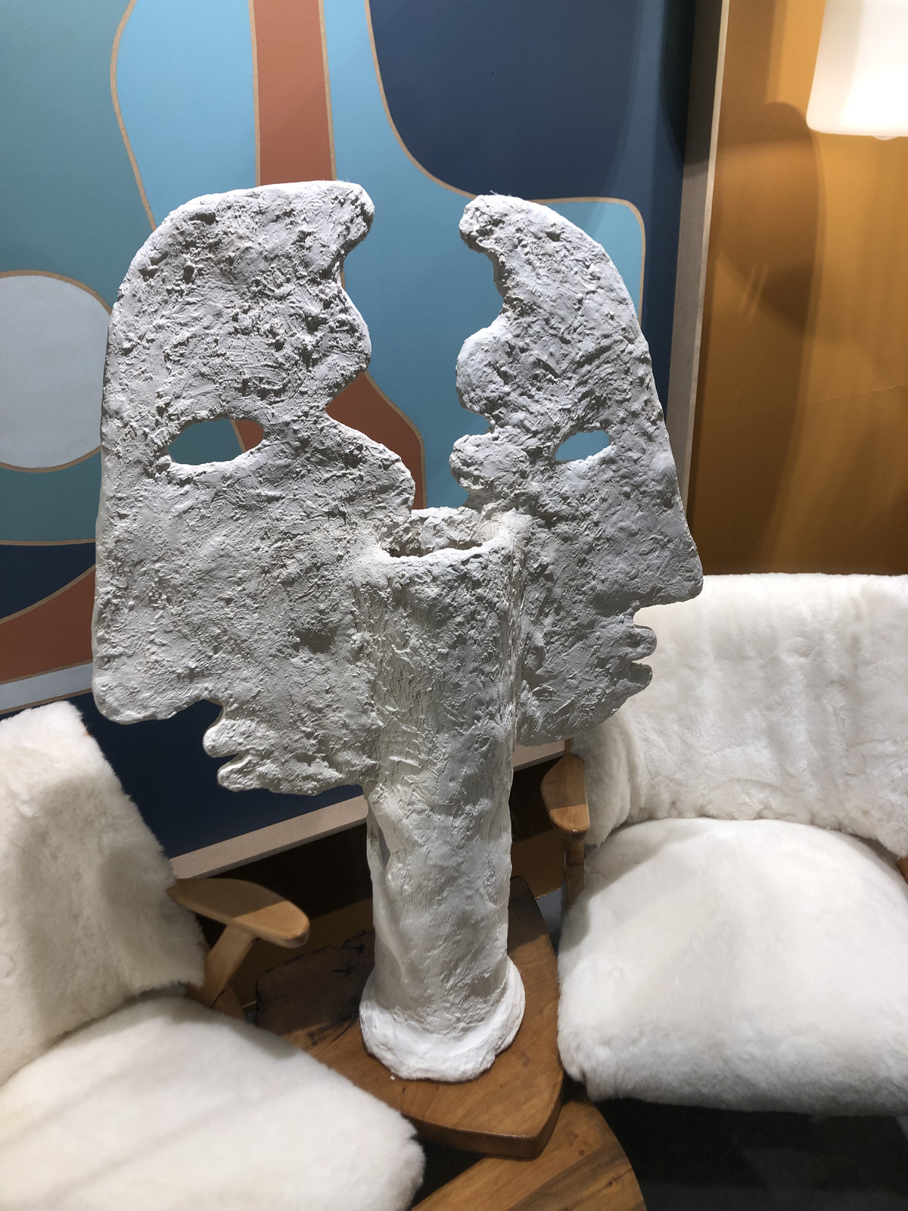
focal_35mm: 28
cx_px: 454
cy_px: 606
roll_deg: +2.8
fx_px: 979
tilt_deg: -25.7
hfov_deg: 49.7
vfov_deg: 63.4
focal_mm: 4
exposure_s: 1/100
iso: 40
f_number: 1.8
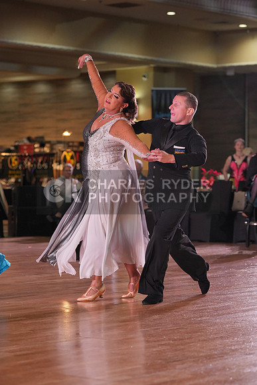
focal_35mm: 111
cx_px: 128
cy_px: 192
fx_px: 1188
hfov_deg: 12.3
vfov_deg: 18.4
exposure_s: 1/500
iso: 1600
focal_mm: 111
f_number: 4
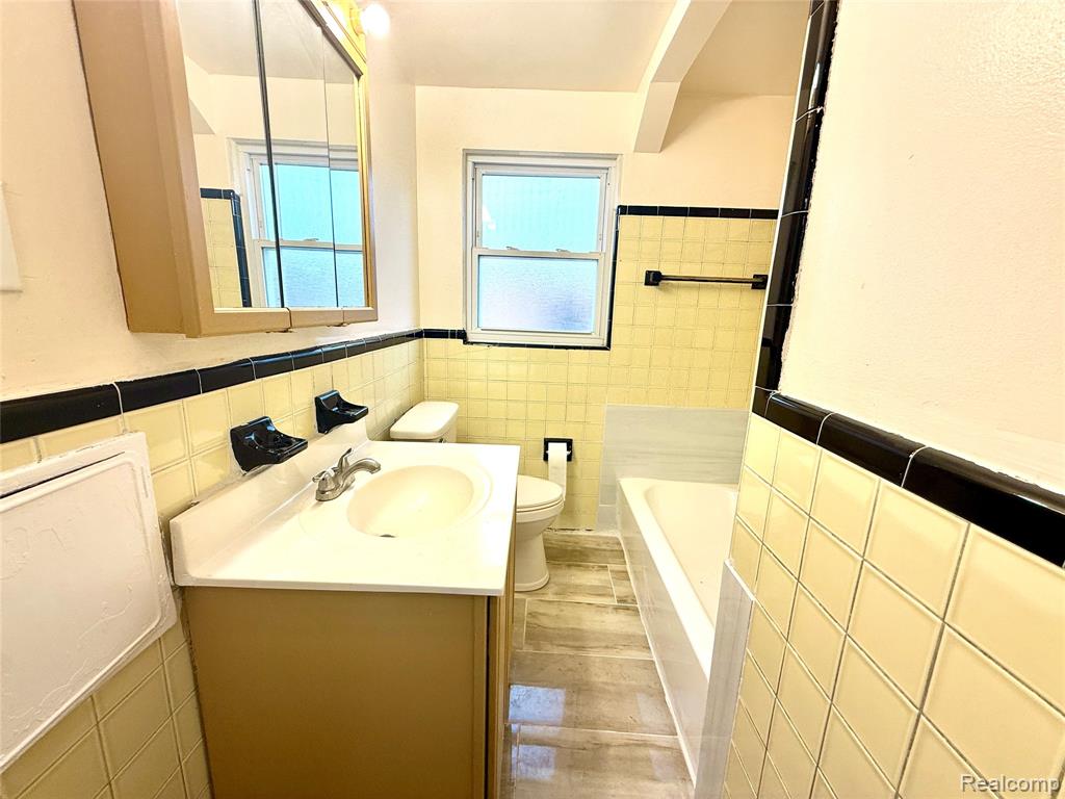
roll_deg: -2.6
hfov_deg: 102.1
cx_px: 532
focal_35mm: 14
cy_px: 400
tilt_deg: -11.4
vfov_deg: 85.7
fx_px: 431
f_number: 2.2
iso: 64
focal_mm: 2.22
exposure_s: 1/130
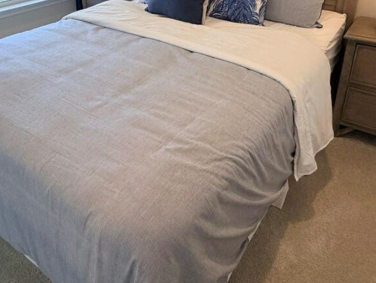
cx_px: 185
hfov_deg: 58.3
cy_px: 65
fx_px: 337
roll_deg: +1.2
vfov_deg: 43.8
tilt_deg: -27.1
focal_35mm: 31
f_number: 2.2
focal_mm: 2.22
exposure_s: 1/120
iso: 200
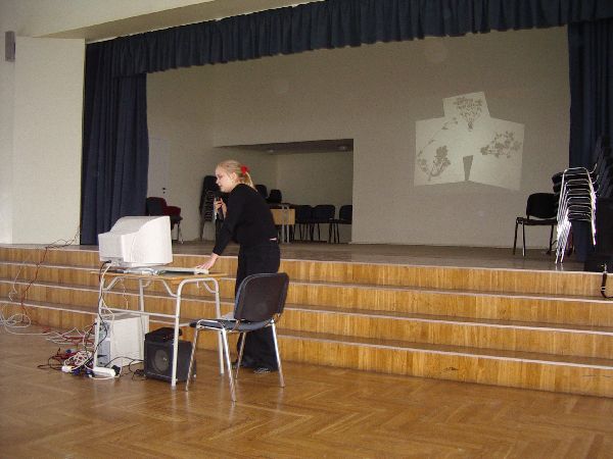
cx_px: 306
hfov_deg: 49.0
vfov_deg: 37.7
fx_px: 673
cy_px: 230
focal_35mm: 38
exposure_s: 1/60
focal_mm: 5.8
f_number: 2.6
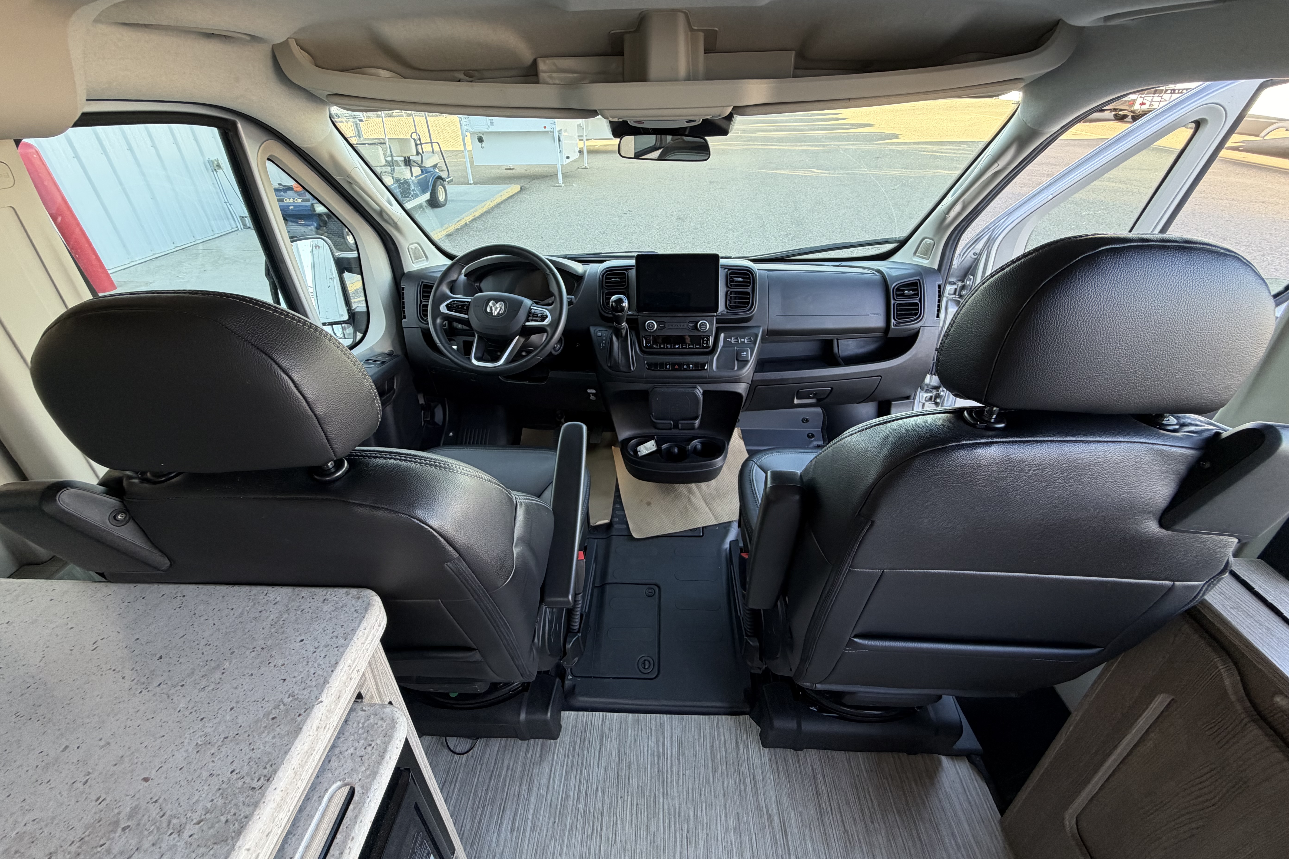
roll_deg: +2.8
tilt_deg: -29.8
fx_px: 537
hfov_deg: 100.4
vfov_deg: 77.0
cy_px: 378
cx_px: 648
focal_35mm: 15
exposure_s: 1/121
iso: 125
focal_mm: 2.22
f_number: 2.2
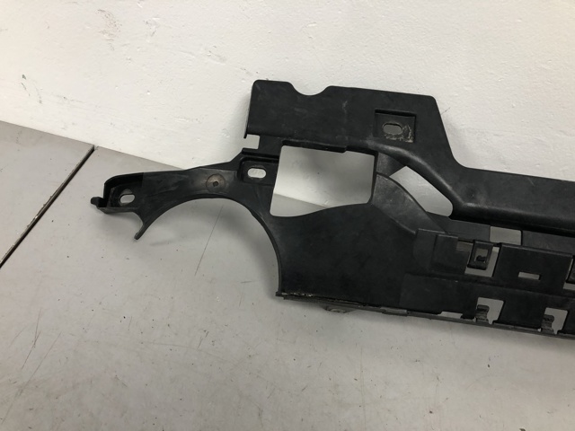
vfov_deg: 49.7
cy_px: 216
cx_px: 288
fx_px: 465
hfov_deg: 63.4
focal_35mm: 28
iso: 32
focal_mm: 4
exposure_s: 1/25
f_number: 1.8
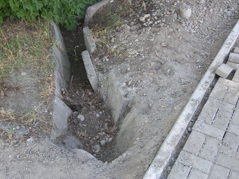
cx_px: 120
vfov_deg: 32.9
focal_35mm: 44
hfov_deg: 42.9
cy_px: 90
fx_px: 304
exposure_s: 1/50
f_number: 3.6
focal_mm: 9.2
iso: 50
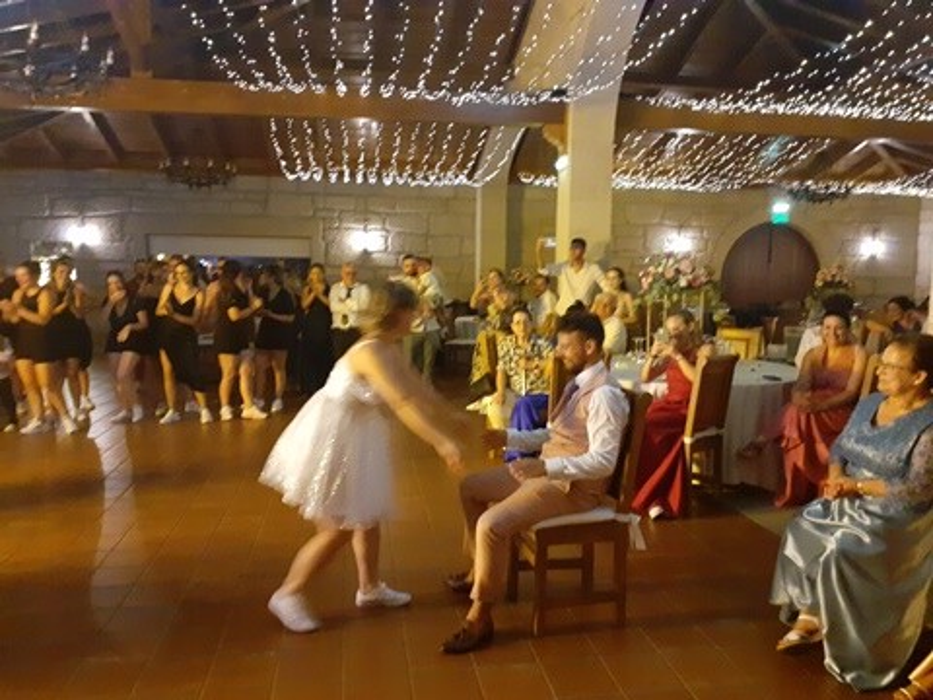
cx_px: 466
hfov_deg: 65.3
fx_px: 728
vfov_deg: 51.4
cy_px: 350
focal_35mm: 27
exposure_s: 1/20
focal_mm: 3.6
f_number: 1.9
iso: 640
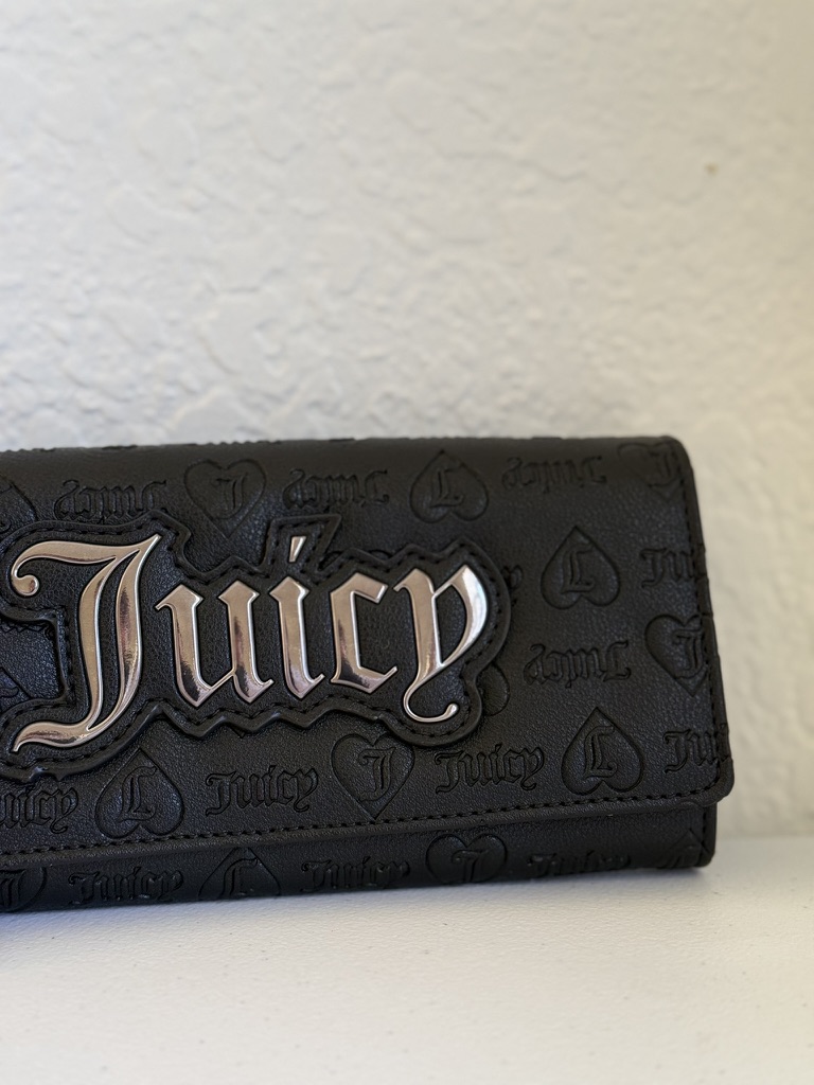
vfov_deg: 39.7
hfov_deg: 30.3
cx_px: 407
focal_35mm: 48
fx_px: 1505
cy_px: 542
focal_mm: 6.76
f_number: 1.78
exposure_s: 1/60
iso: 160
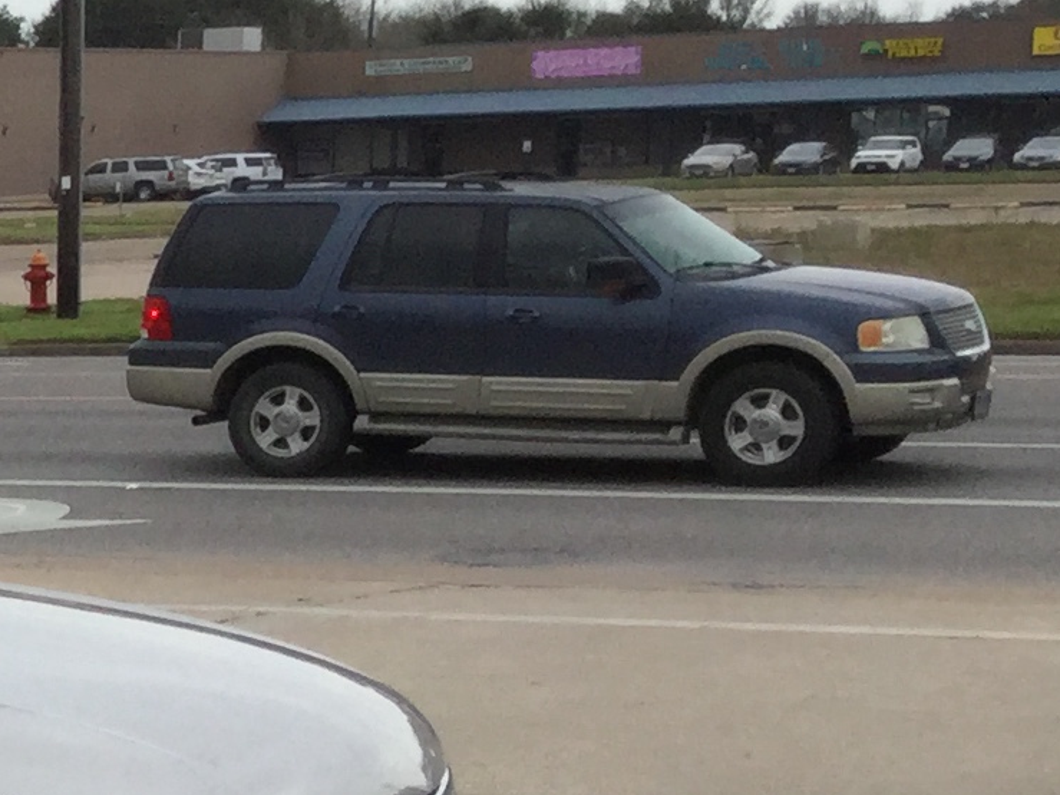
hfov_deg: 12.4
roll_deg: +0.1
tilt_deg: -10.3
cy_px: 941
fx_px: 4194
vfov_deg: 10.6
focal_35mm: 137
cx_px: -1195
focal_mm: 3.3
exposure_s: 1/895
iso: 25
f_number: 2.4
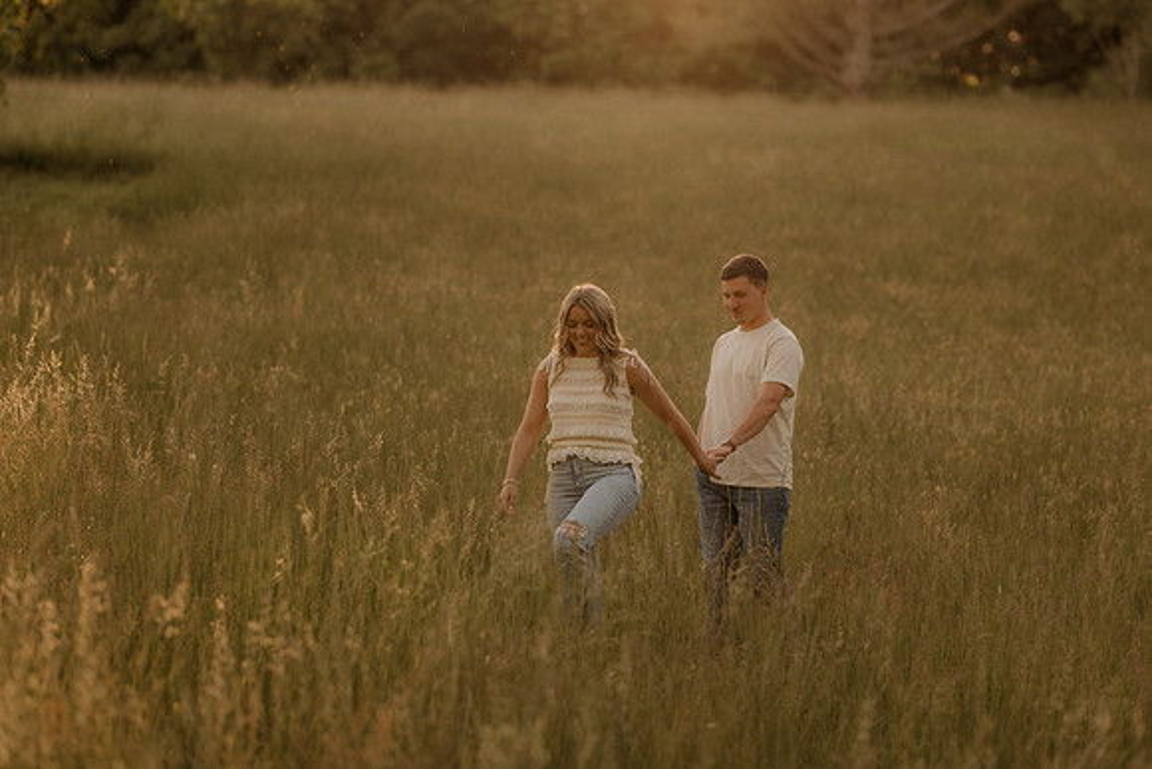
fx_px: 2721
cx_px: 576
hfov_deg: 23.9
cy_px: 384
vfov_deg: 16.1
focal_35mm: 85
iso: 250
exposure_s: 1/800
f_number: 2
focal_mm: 85
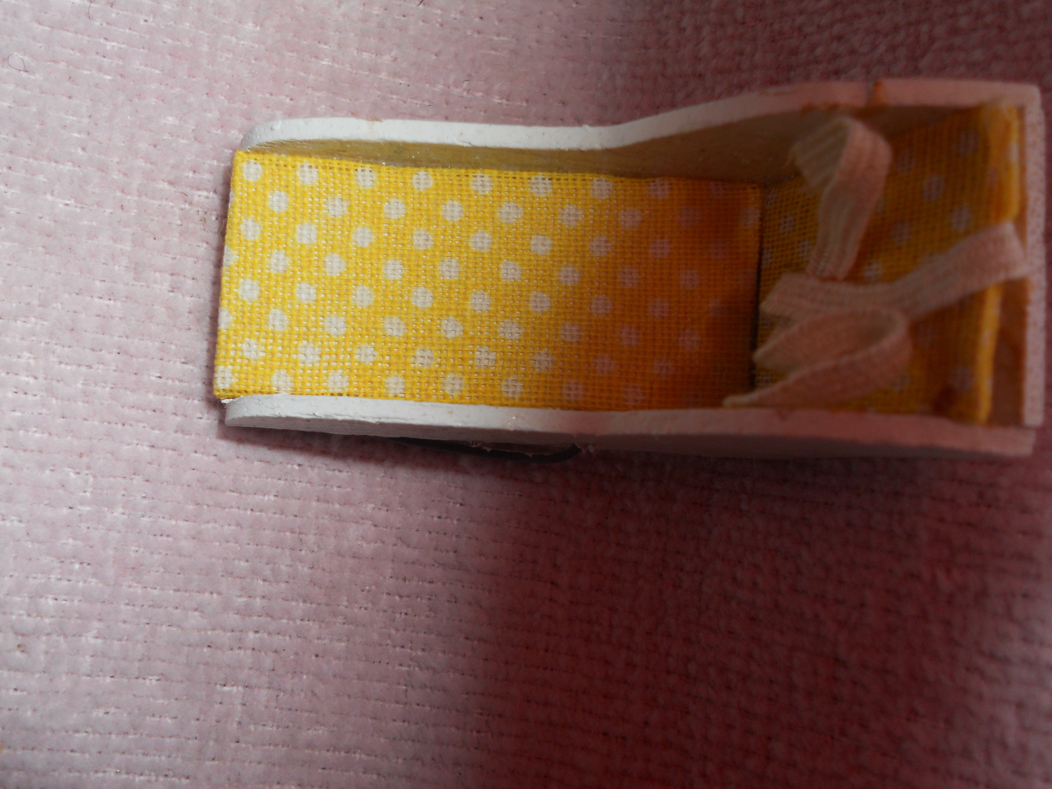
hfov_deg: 56.8
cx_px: 526
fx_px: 972
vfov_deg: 44.2
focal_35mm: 32
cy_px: 394
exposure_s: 1/25
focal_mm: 5.8
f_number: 8.8
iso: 80
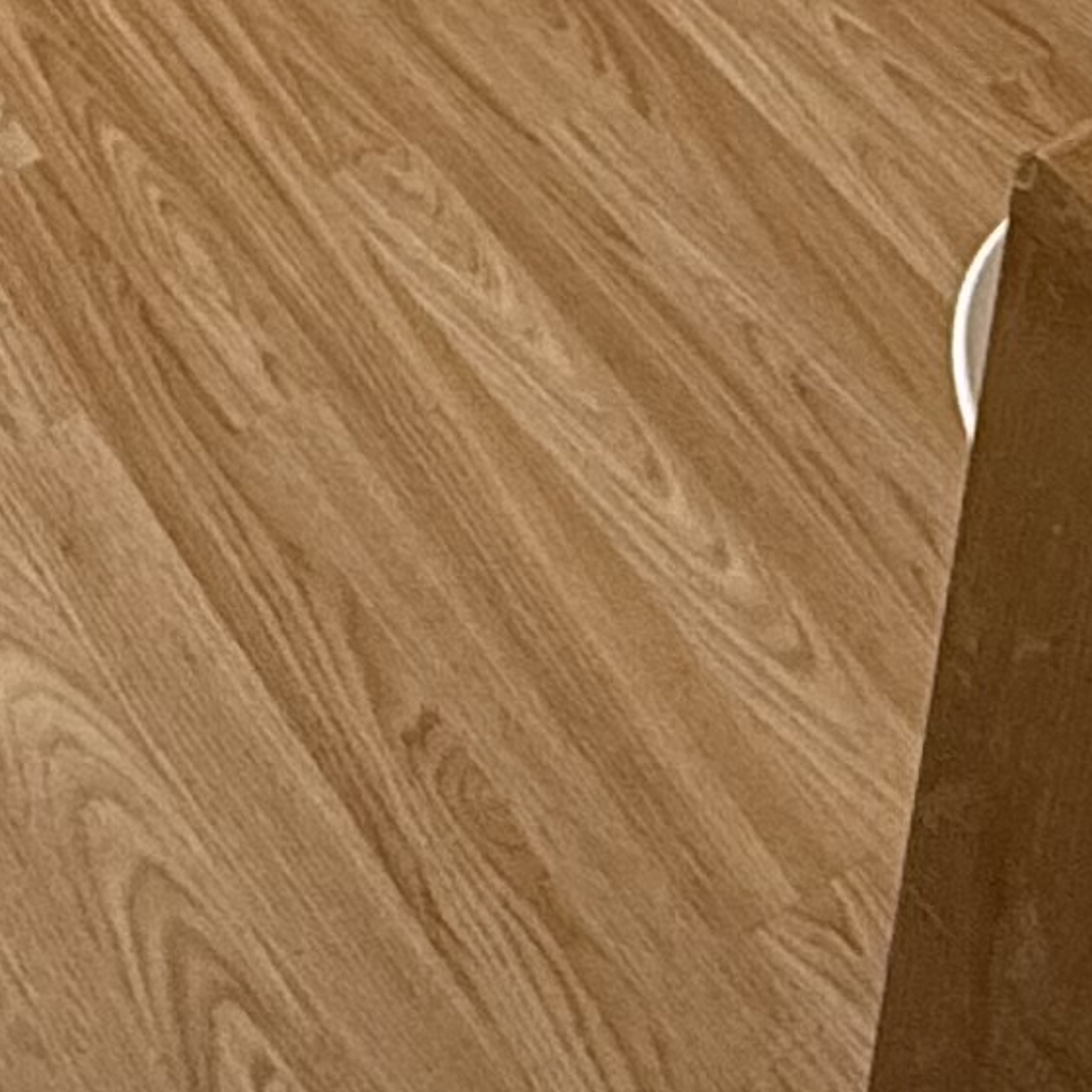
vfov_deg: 14.6
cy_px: -1339
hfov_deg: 19.3
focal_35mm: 89
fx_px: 3176
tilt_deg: -19.0
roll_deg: -2.7
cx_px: 239
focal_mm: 2.22
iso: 320
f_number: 2.2
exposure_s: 1/100
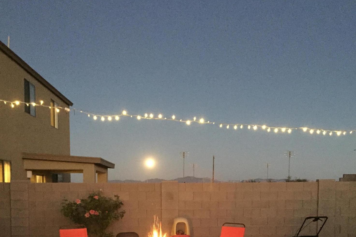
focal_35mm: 41
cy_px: 220
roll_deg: -0.4
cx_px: 181
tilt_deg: -3.9
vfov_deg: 30.9
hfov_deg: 47.4
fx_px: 405
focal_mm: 4.15
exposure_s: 1/15
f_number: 2.2
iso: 800
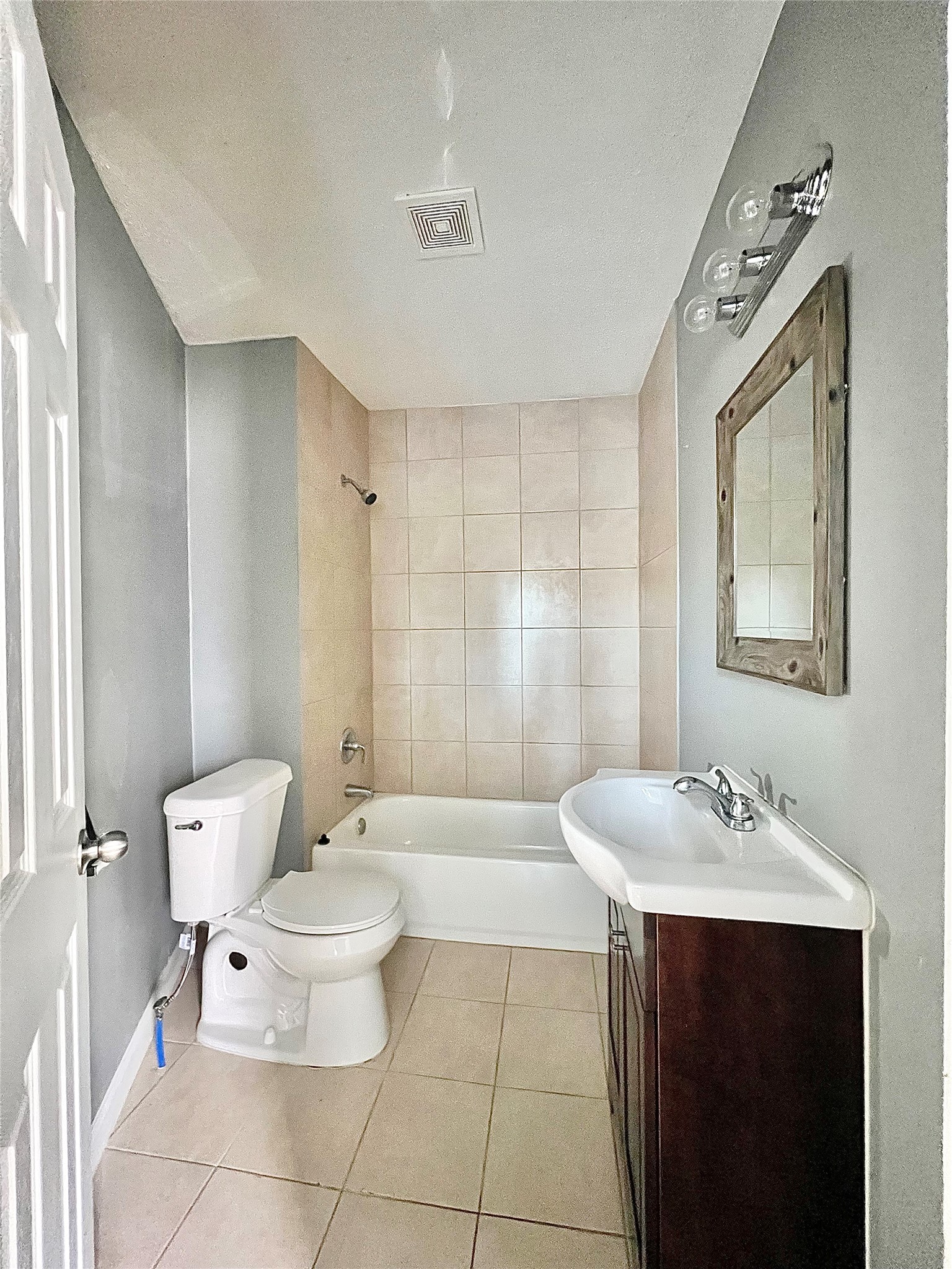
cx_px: 476
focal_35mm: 13
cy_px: 634
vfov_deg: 106.2
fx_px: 477
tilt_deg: -0.3
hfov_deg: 89.9
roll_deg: +0.7
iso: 1250
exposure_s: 1/38
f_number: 1.8
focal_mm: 1.57
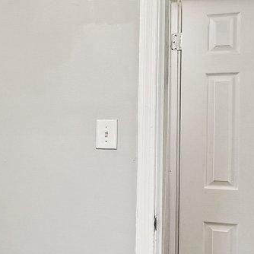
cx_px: -236
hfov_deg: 17.7
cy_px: 130
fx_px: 606
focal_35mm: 73
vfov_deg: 23.7
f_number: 8
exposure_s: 1/15
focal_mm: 14
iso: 360
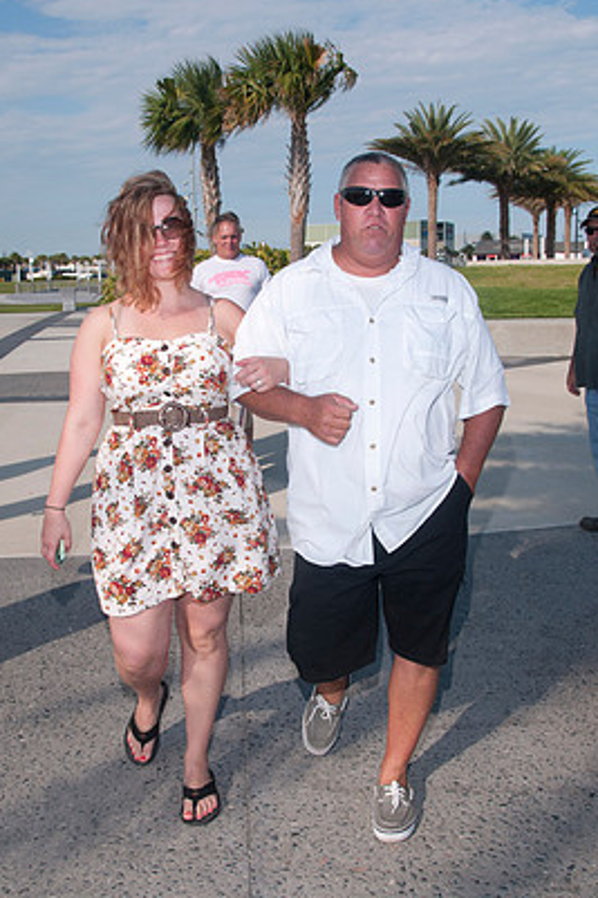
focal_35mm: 37
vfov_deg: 51.9
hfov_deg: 35.9
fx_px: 923
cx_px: 272
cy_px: 417
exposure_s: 1/250
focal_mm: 22
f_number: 10
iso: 100
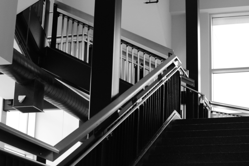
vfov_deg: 16.6
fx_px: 571
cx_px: 124
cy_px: 83
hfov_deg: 24.6
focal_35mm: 82
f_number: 11
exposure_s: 1/125
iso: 6400
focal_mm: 55
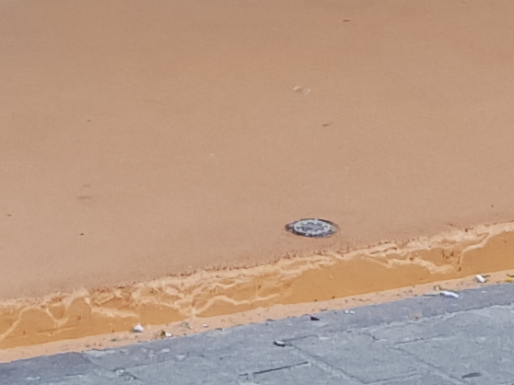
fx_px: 2790
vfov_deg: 7.2
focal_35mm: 188
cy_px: -658
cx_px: 208
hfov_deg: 10.5
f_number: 1.7
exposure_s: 1/207
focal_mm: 4.3
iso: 40
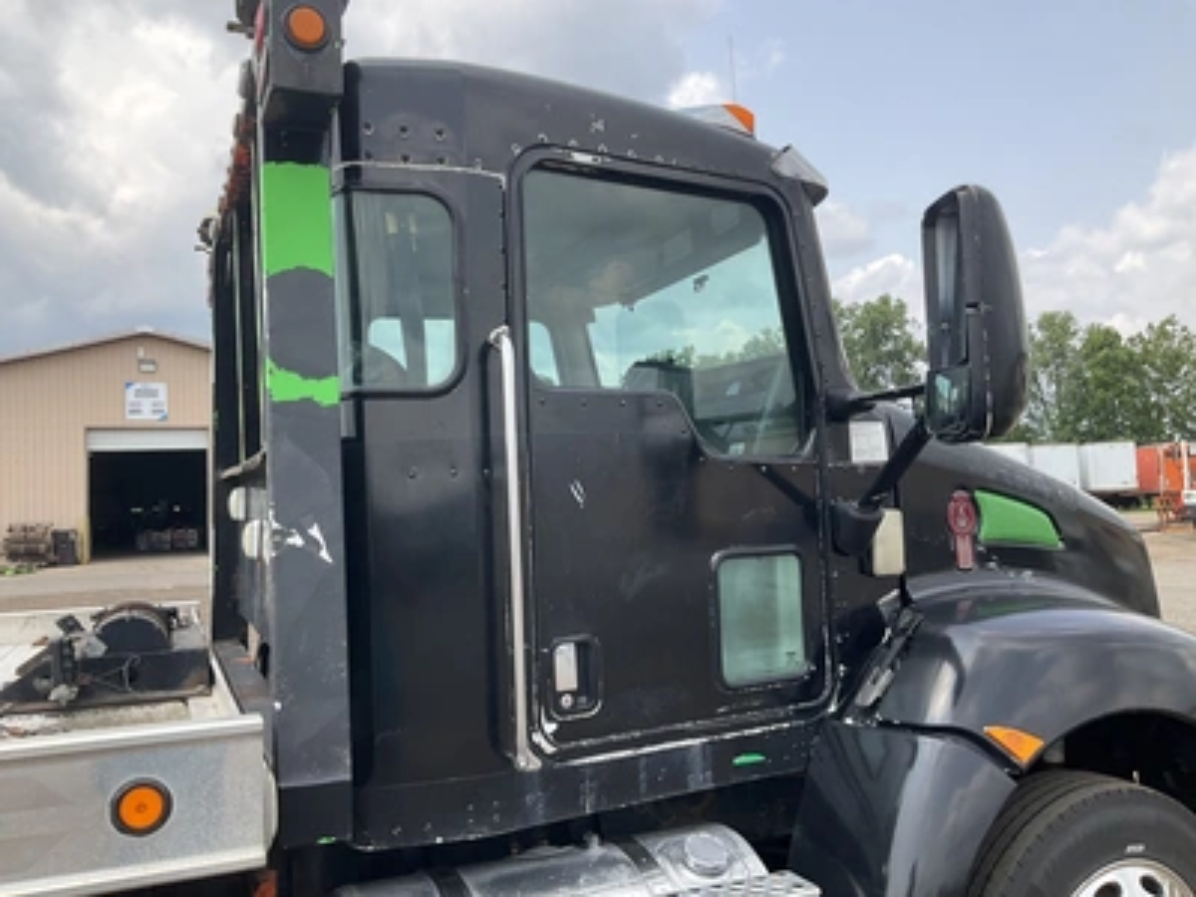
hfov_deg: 61.7
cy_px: 448
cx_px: 598
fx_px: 1002
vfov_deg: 48.2
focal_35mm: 29
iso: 25
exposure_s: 1/842
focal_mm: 3
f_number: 1.8
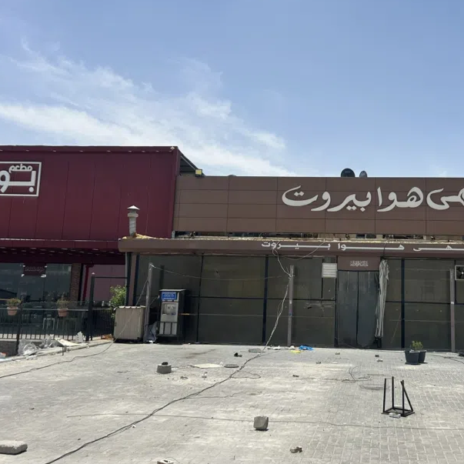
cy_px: 211
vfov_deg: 42.8
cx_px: 325
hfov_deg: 42.0
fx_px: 591
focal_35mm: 39
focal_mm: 5.7
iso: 50
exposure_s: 1/6993
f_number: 1.5
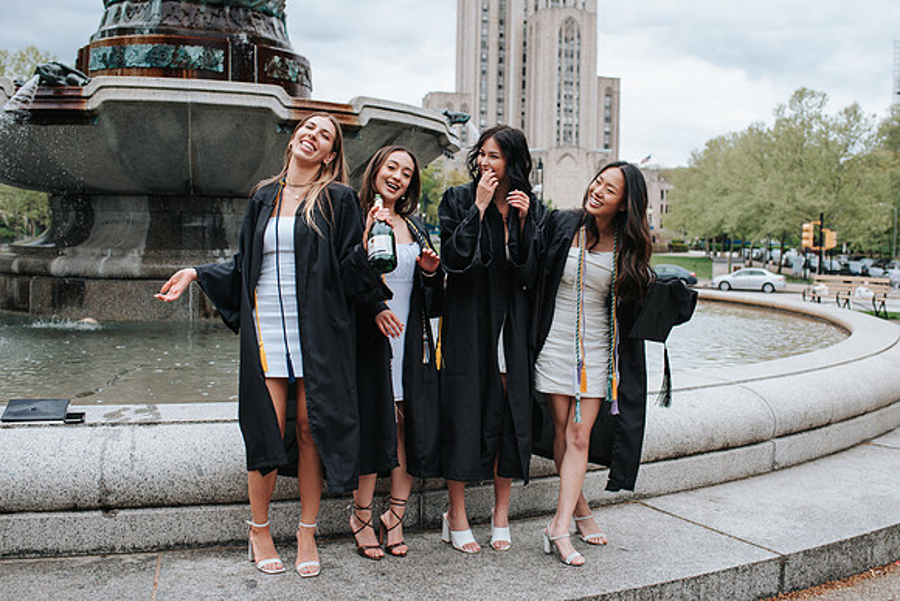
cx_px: 480
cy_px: 280
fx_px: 946
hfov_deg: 50.8
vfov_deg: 35.2
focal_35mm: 38
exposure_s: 1/800
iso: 180
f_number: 3.5
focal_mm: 35
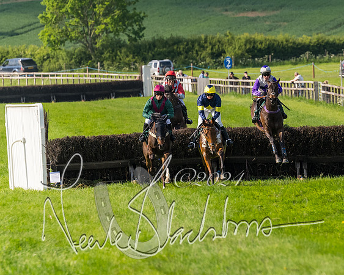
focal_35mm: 469
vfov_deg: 3.3
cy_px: 161
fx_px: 4777
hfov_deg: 4.1
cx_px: 229
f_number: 4
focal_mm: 175
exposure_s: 1/4000
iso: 500
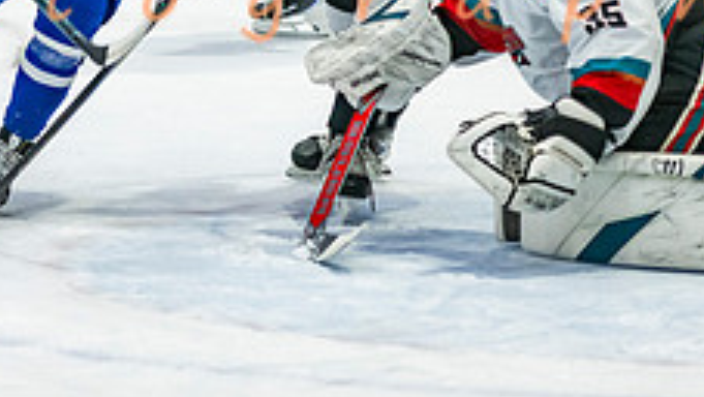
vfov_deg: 3.6
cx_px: -4
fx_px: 6369
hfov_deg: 6.3
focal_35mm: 341
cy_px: -54
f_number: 3.2
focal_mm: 98
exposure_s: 1/1000
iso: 1600
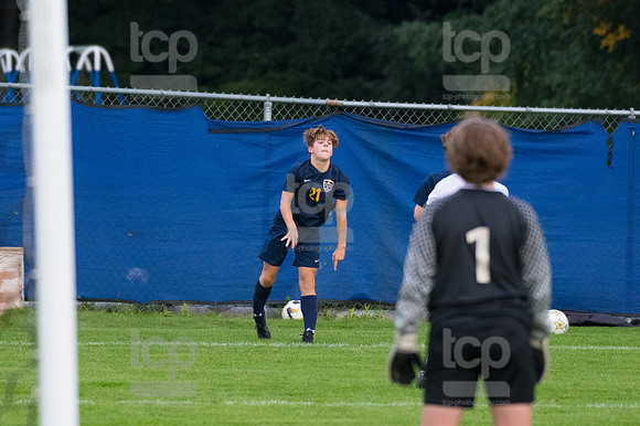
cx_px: 320
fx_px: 7995
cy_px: 213
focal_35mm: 450
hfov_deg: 4.6
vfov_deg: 3.1
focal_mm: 300
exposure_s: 1/2000
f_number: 5.6
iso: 3200
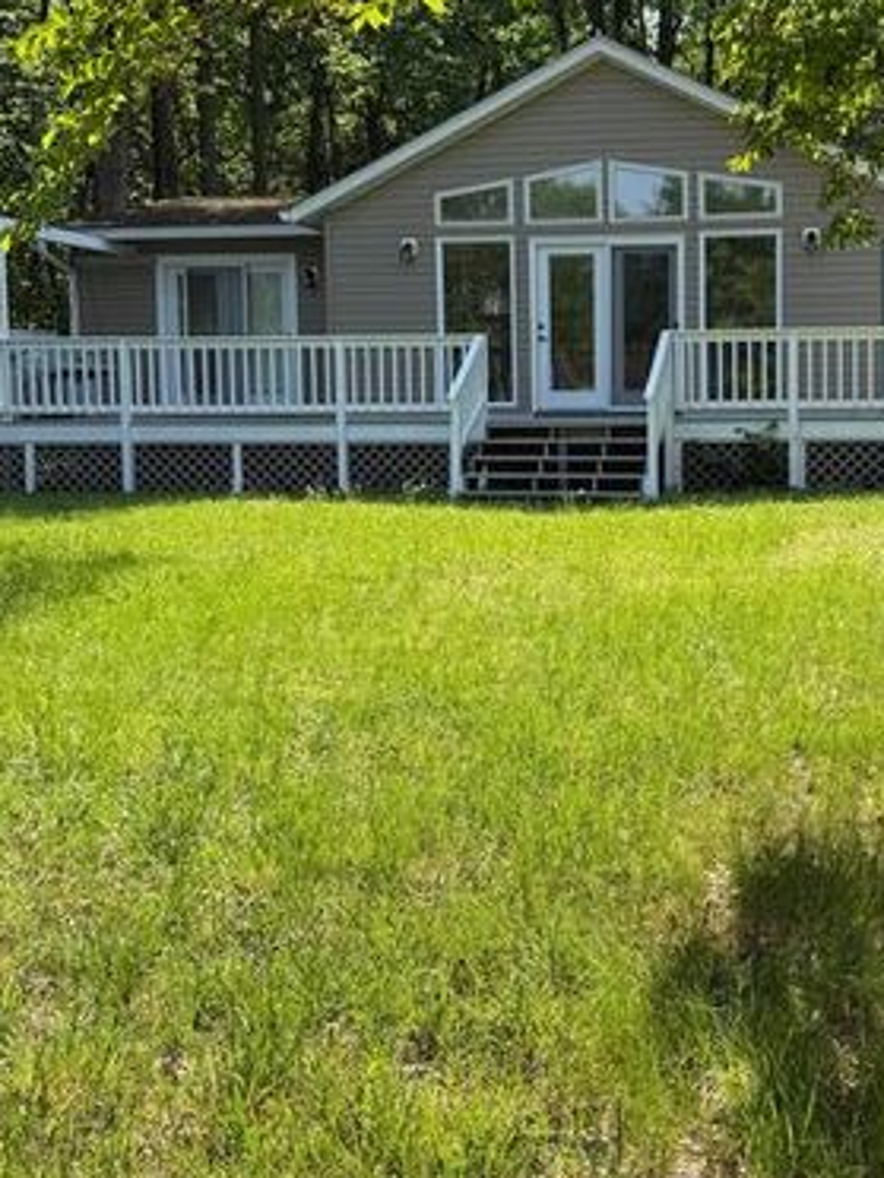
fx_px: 1464
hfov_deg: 33.1
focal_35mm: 43
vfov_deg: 43.7
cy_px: 496
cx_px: 631
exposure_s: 1/1361
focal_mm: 6.76
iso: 80
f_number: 1.78
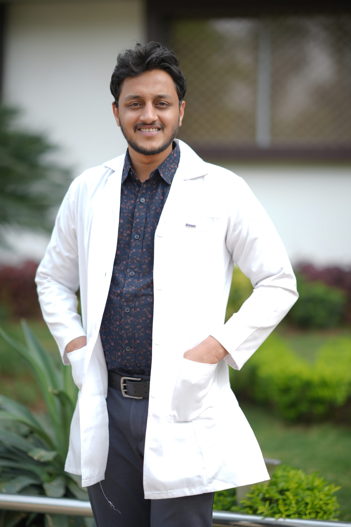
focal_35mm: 85
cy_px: 264
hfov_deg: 16.1
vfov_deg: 23.9
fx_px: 1243
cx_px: 176
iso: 64
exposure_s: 1/800
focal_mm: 85
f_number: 1.4
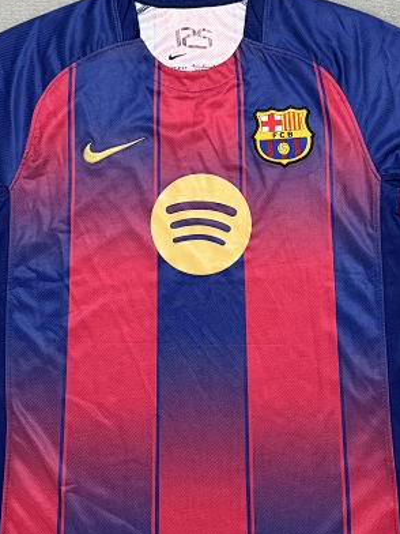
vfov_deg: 38.7
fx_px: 755
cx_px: 203
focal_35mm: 49
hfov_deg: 29.7
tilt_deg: -79.3
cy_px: 203
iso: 400
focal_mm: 6.76
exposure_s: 1/50
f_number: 1.78
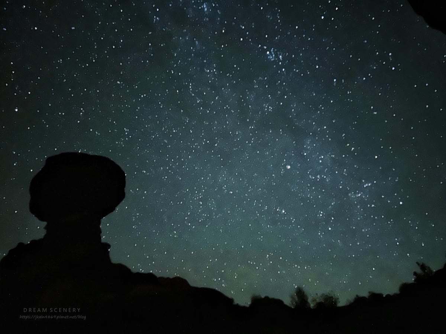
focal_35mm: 26
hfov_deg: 67.3
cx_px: 223
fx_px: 335
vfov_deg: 53.1
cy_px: 167
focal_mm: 5.7
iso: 6400
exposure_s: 10
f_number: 1.5
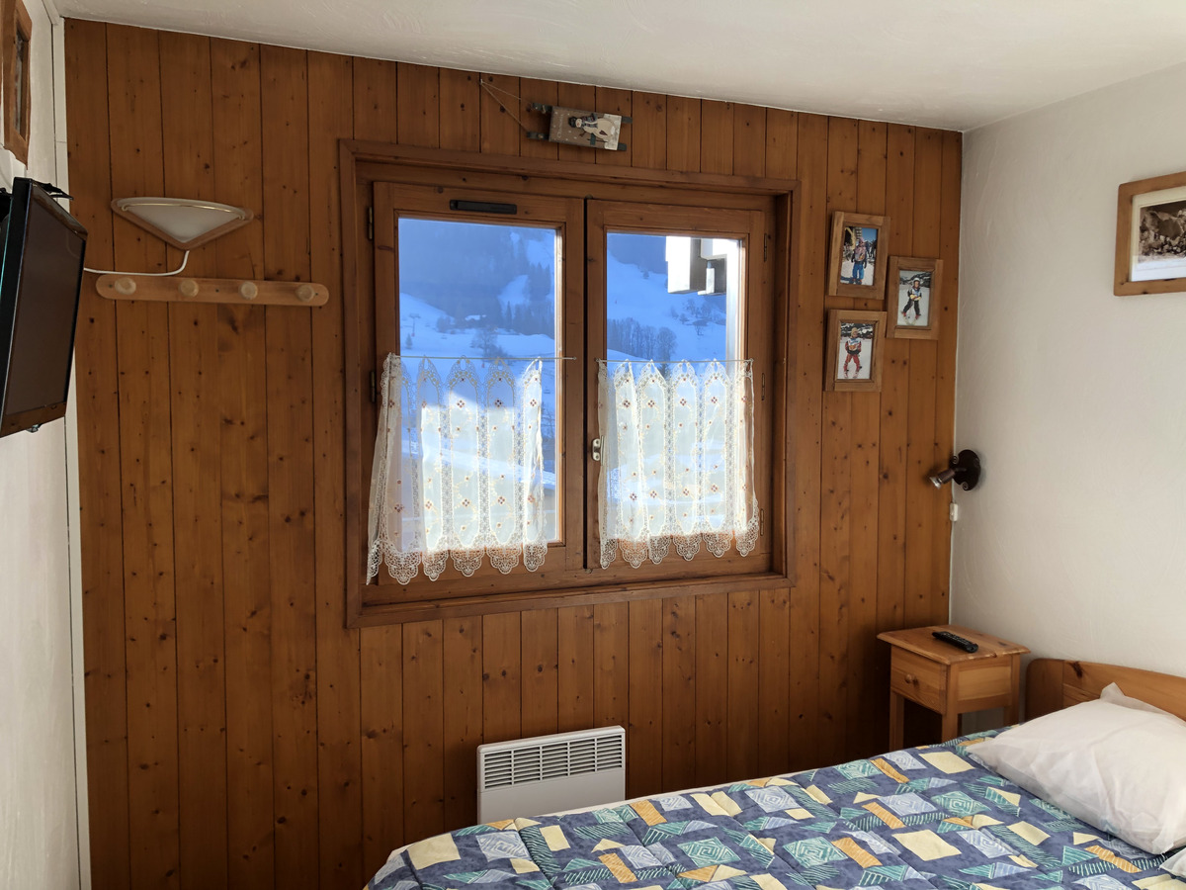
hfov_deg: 63.4
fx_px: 959
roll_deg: +0.6
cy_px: 445
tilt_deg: -3.7
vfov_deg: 49.7
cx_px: 593
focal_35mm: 28
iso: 20
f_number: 1.8
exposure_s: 1/126
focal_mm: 4
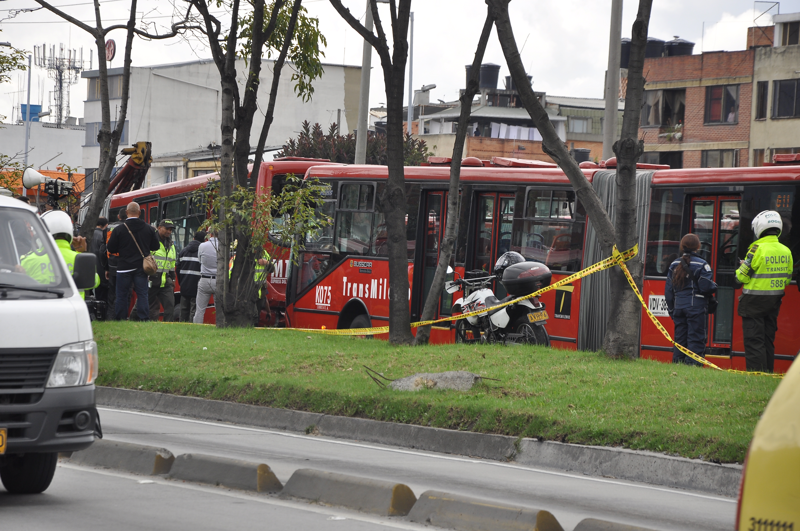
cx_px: 400
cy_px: 266
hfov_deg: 14.0
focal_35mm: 147
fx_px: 3263
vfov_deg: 9.3
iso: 200
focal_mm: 98
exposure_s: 1/320
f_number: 5.6
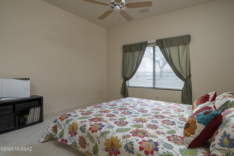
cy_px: 78
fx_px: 97
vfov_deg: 77.3
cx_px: 117
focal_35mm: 15
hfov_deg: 100.4
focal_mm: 15
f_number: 7.1
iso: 200
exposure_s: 1/20
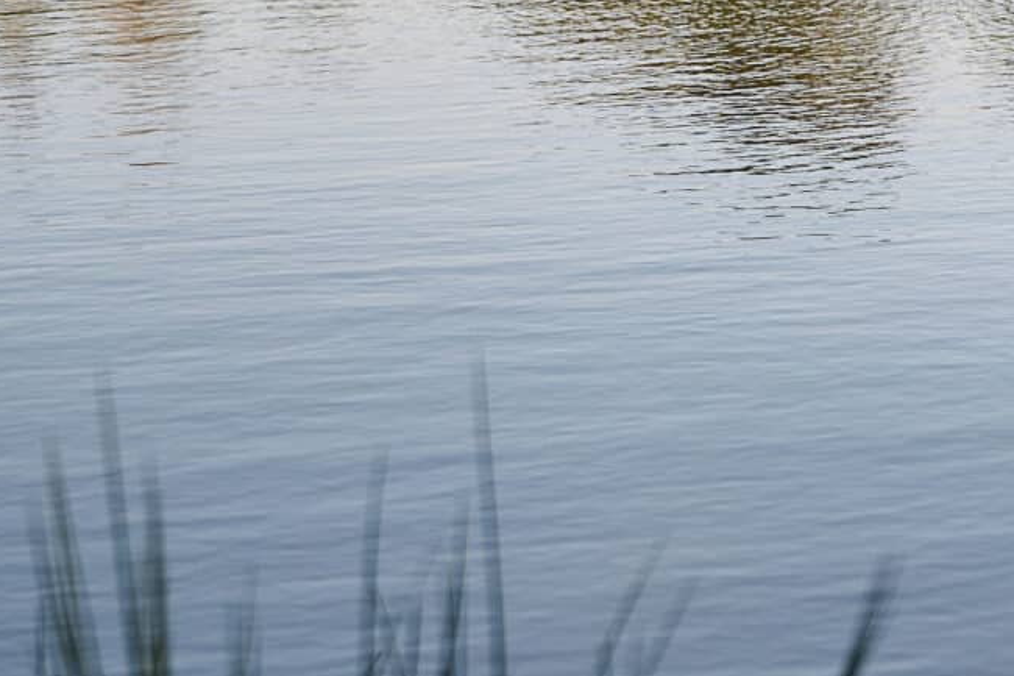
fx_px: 3773
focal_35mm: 134
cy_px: 21
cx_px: 1365
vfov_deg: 10.2
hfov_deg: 14.6
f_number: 2.8
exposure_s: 1/500
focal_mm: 34
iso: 32
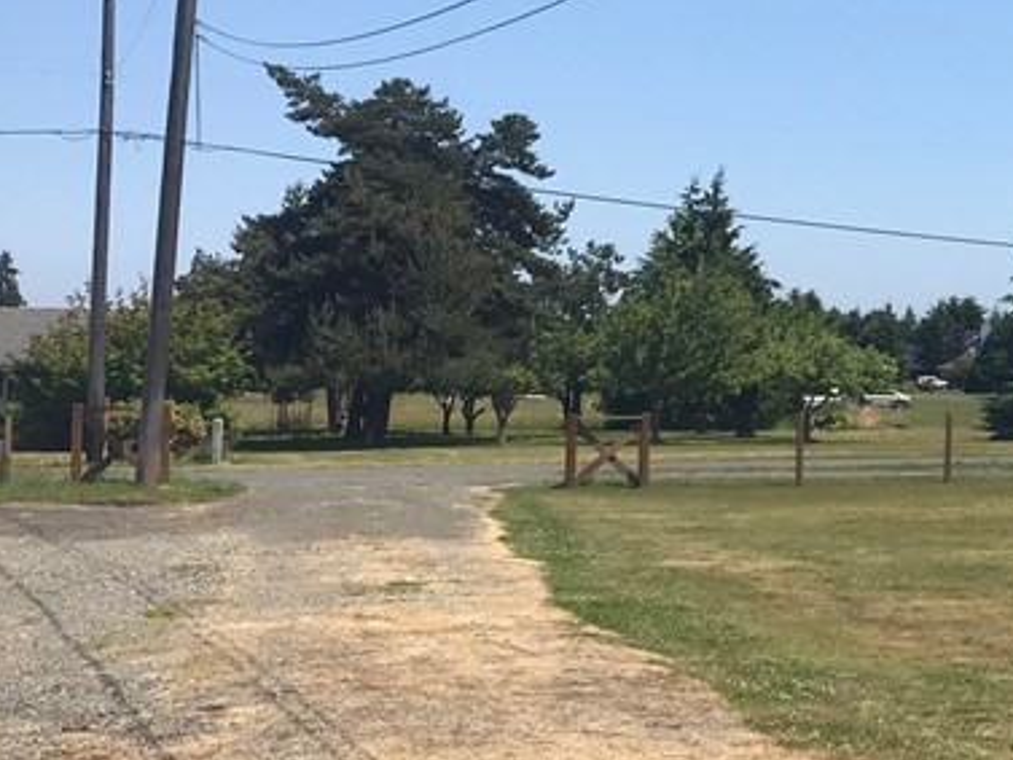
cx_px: 1137
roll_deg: -0.6
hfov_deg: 23.9
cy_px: 250
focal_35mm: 76
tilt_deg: +3.6
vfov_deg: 19.3
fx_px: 2225
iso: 20
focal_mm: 3.99
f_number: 1.8
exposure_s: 1/2994
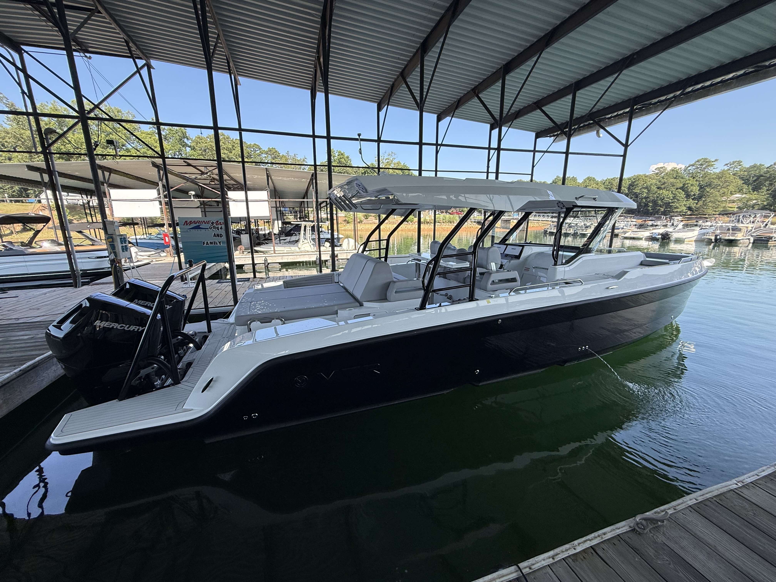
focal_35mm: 14
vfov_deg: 85.7
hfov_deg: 102.1
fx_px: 314
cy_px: 291
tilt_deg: -12.4
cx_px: 388
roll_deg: -0.1
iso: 64
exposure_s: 1/490
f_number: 2.2
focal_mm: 2.22
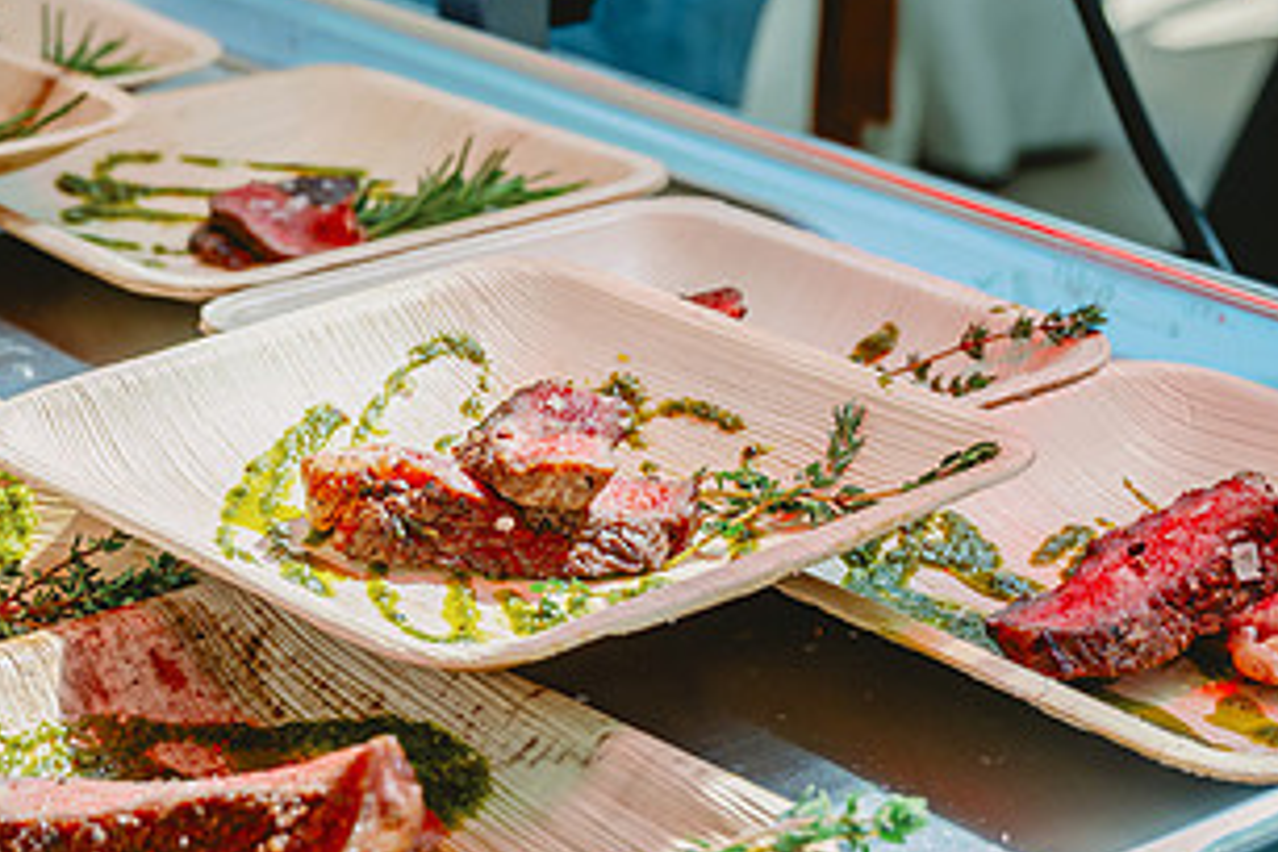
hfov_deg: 20.5
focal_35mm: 99
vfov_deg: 13.8
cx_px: 412
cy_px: 463
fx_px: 3514
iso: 125
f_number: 5.6
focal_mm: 39
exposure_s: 1/400
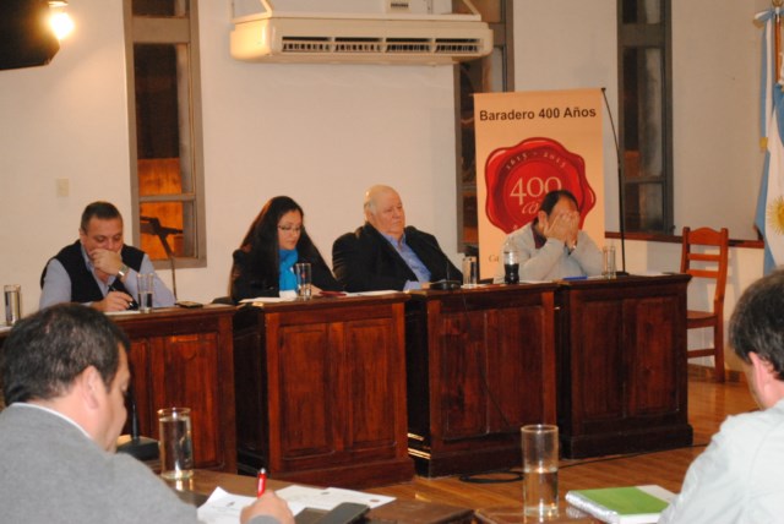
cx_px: 392
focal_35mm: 75
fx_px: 1635
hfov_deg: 27.0
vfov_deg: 18.2
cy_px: 262
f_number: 5.6
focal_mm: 50
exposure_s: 1/40
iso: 1600
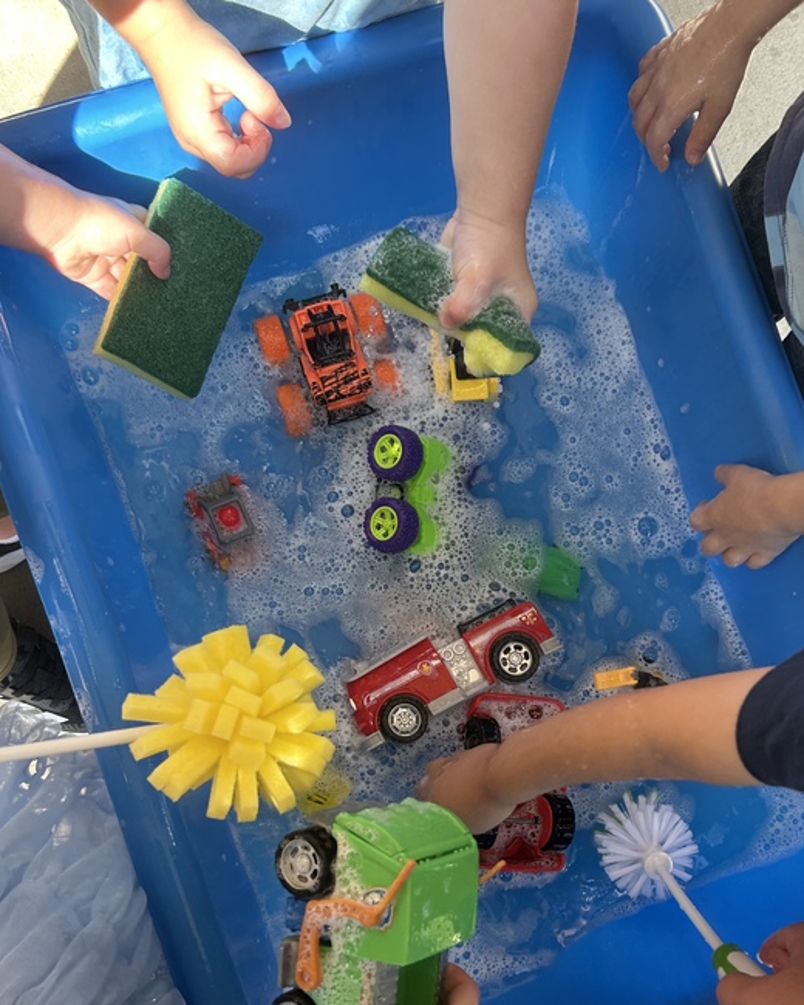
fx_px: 1190
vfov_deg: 45.4
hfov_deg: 37.2
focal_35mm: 40
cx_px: 472
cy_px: 637
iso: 50
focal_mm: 5.7
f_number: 1.5
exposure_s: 1/426
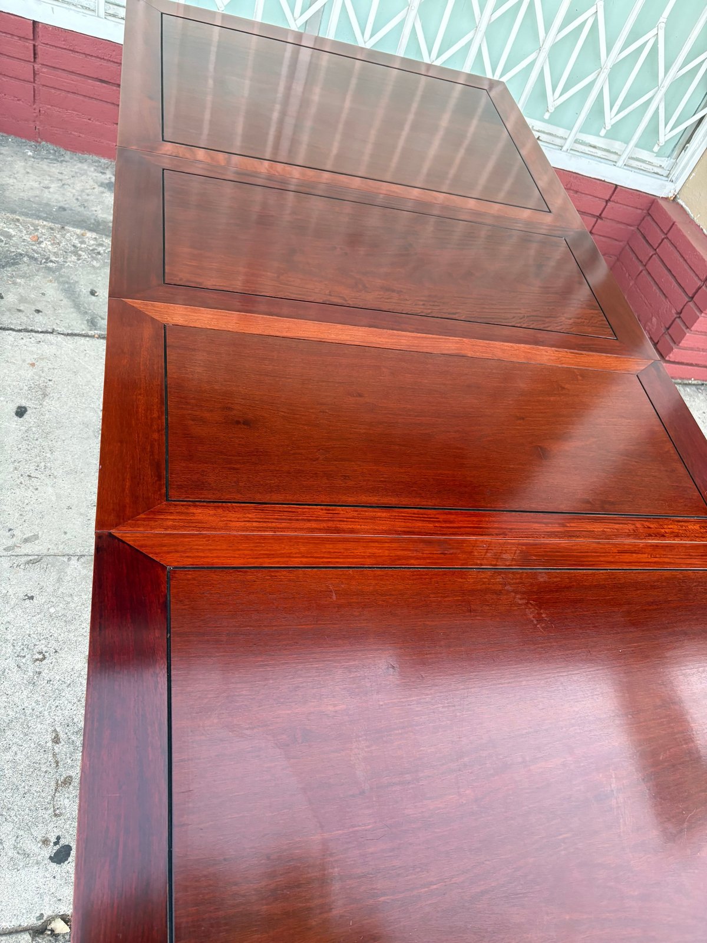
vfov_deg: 67.3
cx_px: 354
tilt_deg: -45.6
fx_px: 708
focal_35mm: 26
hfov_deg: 53.1
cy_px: 472
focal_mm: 5.96
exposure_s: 1/60
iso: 160
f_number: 1.6
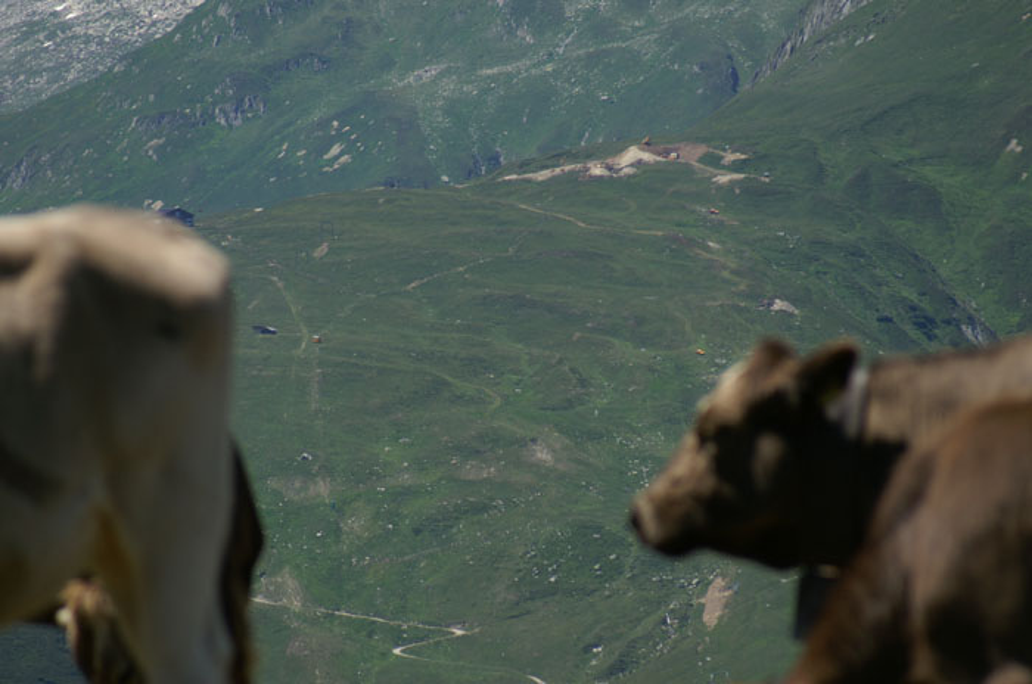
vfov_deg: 4.3
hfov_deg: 6.6
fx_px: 9013
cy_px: 342
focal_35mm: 315
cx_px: 516
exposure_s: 1/640
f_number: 6.3
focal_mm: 210
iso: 100
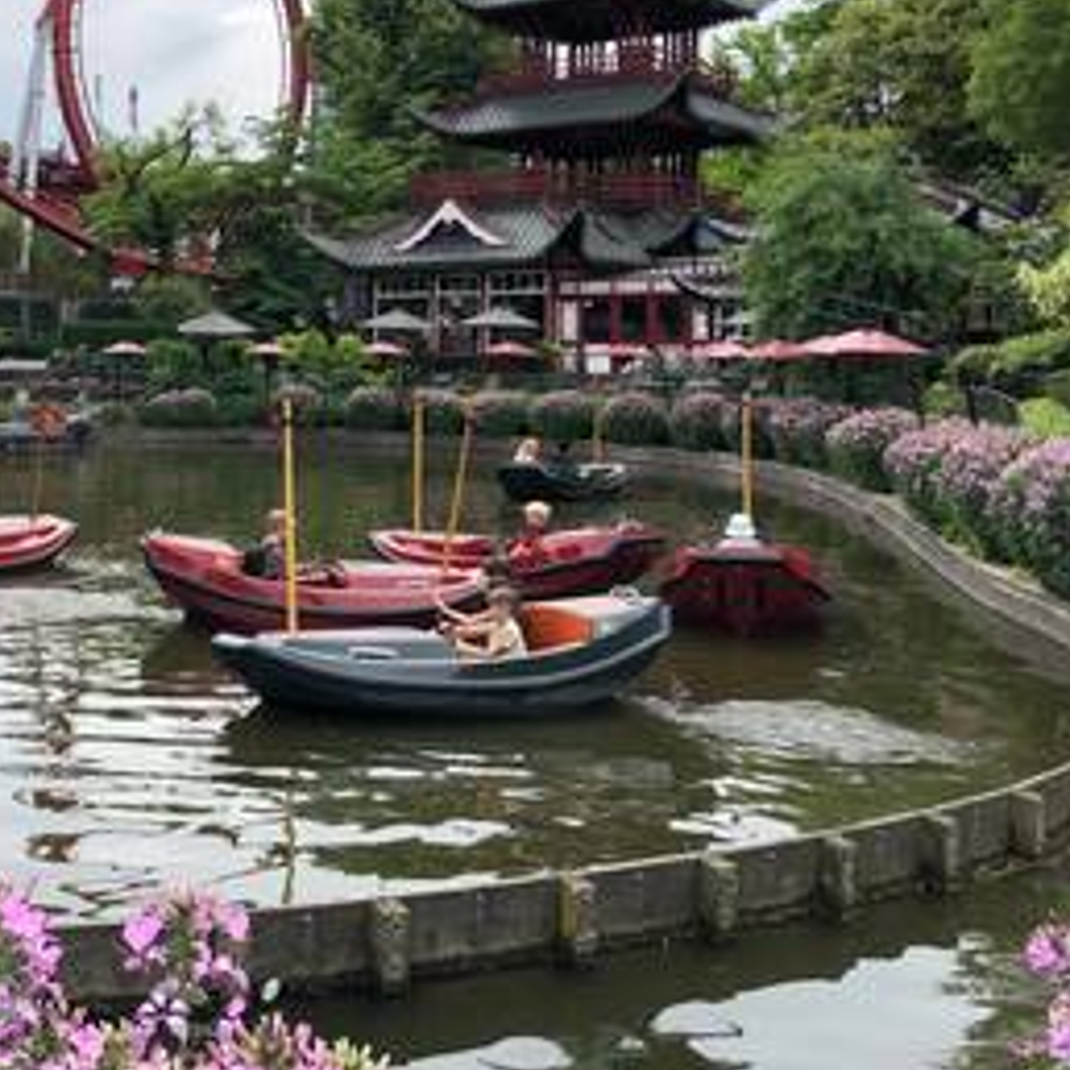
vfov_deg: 36.4
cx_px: 79
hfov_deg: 34.4
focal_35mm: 46
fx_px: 1609
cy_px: 357
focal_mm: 3.99
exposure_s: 1/1845
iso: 20
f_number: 1.8
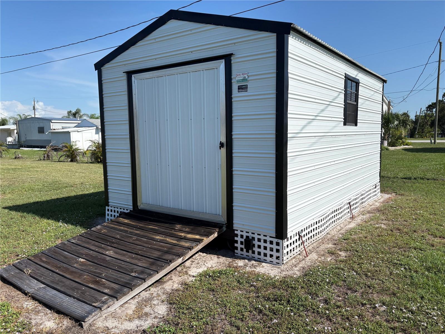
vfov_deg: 53.1
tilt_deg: -4.9
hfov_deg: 67.3
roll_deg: +0.4
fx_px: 334
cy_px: 167
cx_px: 222
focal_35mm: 26
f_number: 1.6
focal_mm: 5.96
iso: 50
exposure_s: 1/5348
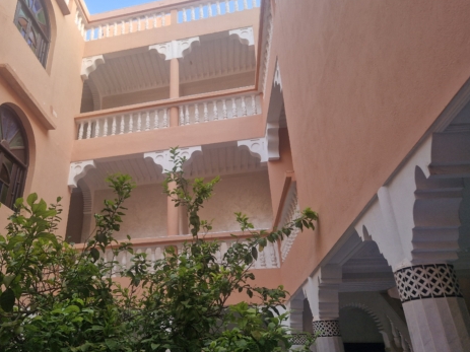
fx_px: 394
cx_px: 185
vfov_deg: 48.2
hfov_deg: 61.1
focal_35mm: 29
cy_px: 168
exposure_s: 1/180
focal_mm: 5.4
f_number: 1.8
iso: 50
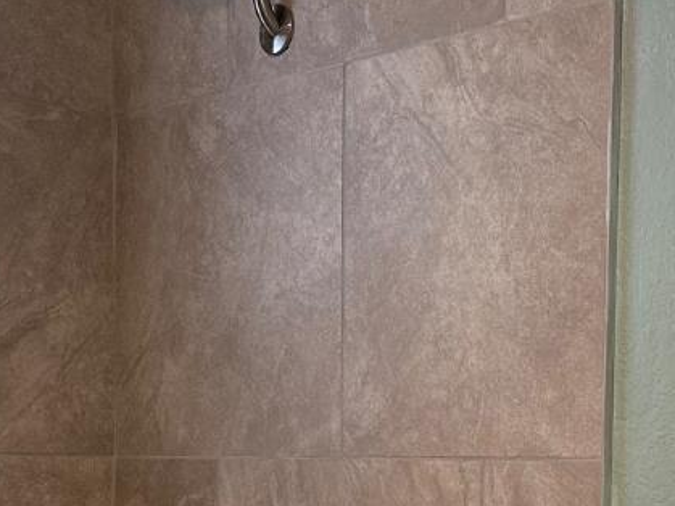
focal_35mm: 86
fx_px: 1676
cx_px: 366
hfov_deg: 22.8
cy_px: 566
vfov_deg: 16.6
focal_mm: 6.86
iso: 160
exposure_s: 1/120
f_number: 1.78
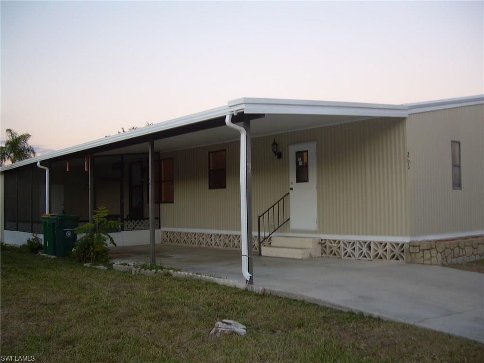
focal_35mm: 38
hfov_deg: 49.0
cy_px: 182
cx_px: 242
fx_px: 531
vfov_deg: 37.7
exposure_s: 1/30
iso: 50
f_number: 2.8
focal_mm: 6.3
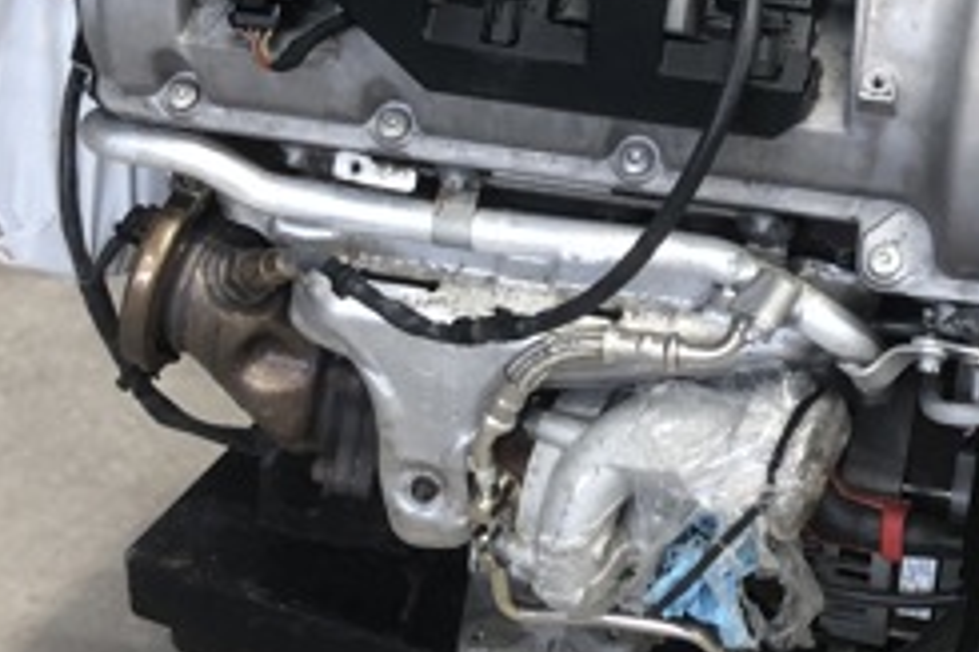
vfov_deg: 17.9
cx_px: 663
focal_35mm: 76
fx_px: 2065
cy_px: 230
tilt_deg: -34.8
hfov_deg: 26.5
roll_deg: -1.0
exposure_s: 1/25
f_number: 1.8
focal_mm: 3.99
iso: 40
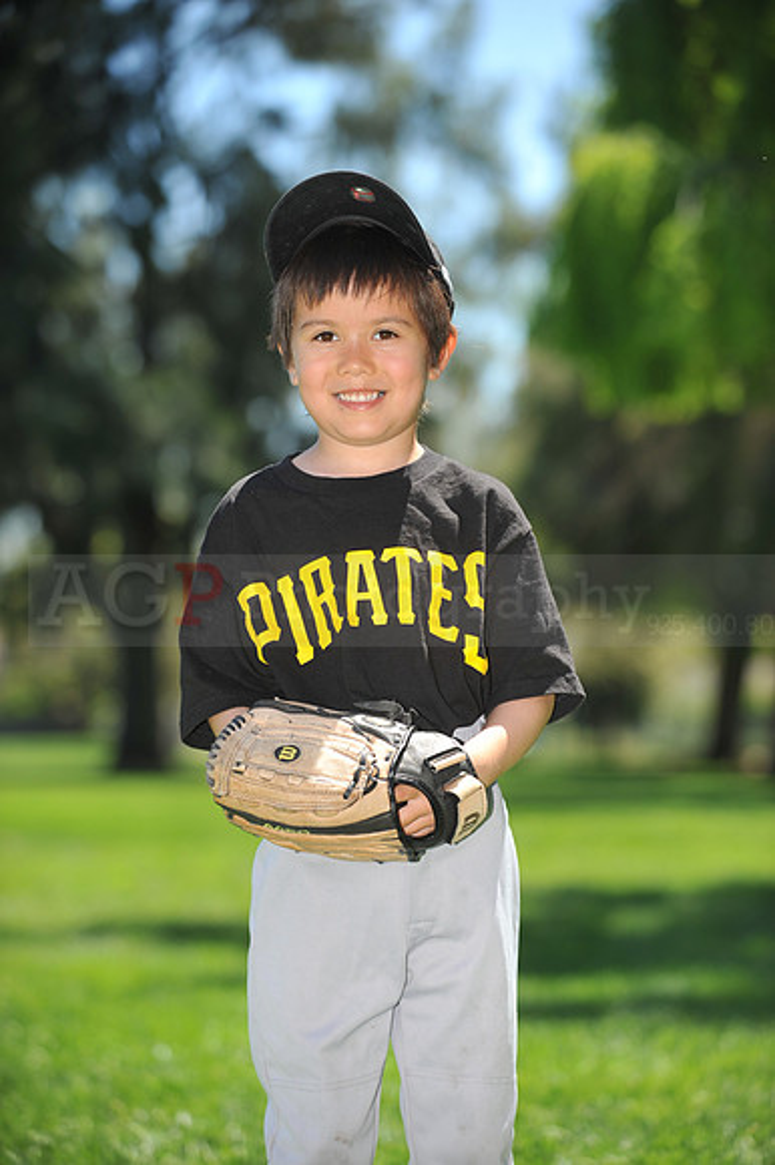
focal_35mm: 105
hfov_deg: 13.0
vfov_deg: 19.5
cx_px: 388
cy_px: 582
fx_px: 3394
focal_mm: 105
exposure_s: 1/1000
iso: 200
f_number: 4
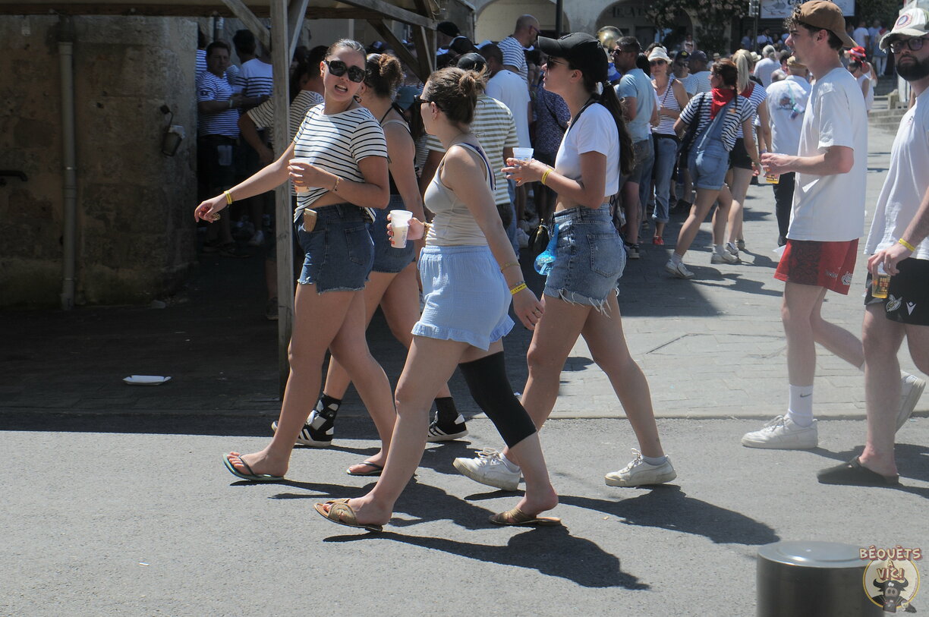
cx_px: 464
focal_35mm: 72
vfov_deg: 18.9
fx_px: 1856
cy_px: 308
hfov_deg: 28.1
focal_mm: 48
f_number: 9
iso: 200
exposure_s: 1/320
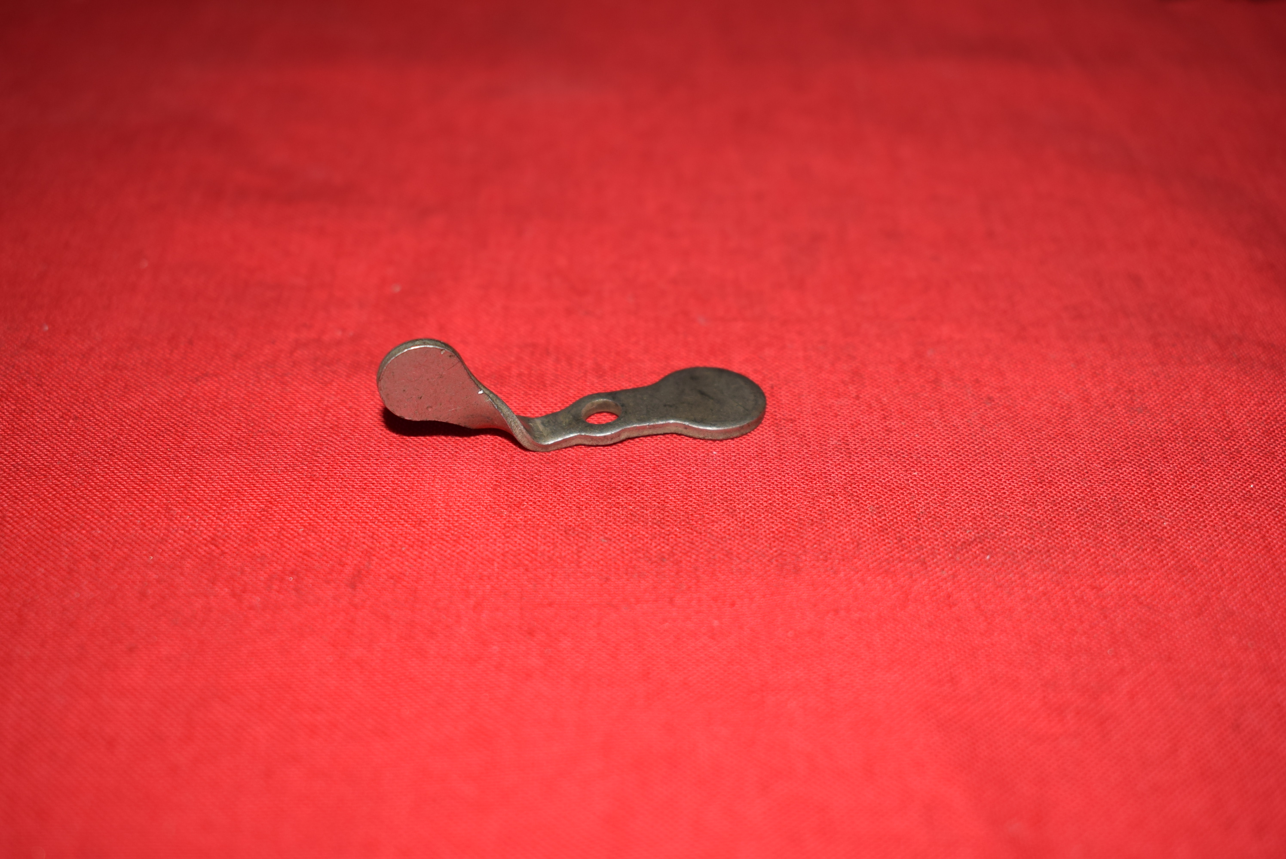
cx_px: 643
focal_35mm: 51
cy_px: 430
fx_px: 1823
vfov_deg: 26.5
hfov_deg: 38.9
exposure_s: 1/200
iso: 160
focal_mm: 34
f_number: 5.6
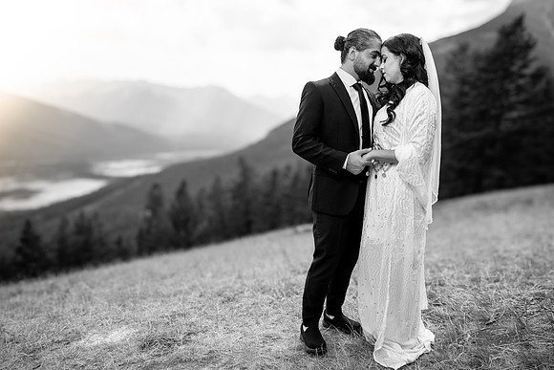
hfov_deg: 73.7
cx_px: 277
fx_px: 369
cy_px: 185
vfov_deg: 53.2
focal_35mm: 24
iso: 100
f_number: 2.8
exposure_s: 1/1000
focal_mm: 24
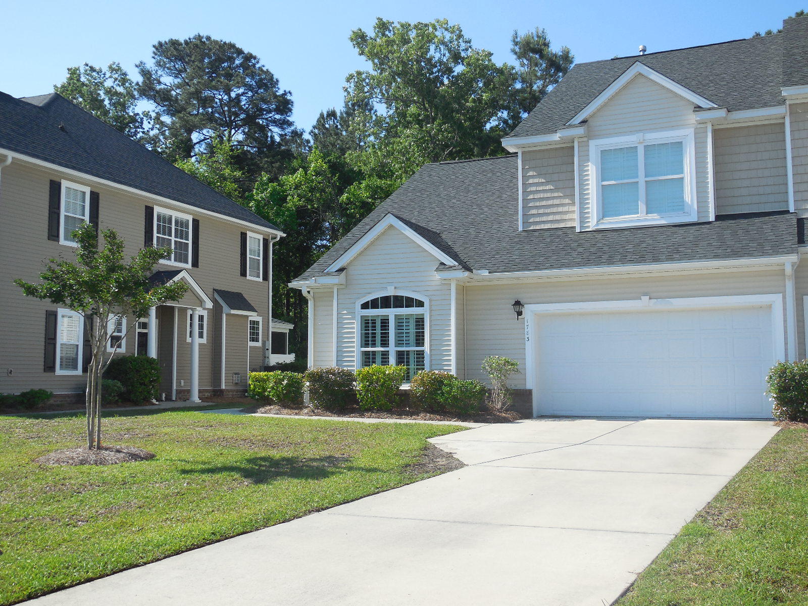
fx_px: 934
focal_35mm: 40
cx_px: 404
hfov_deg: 46.8
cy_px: 303
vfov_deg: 36.0
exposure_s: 1/800
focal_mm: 7.1
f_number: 3.6
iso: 125
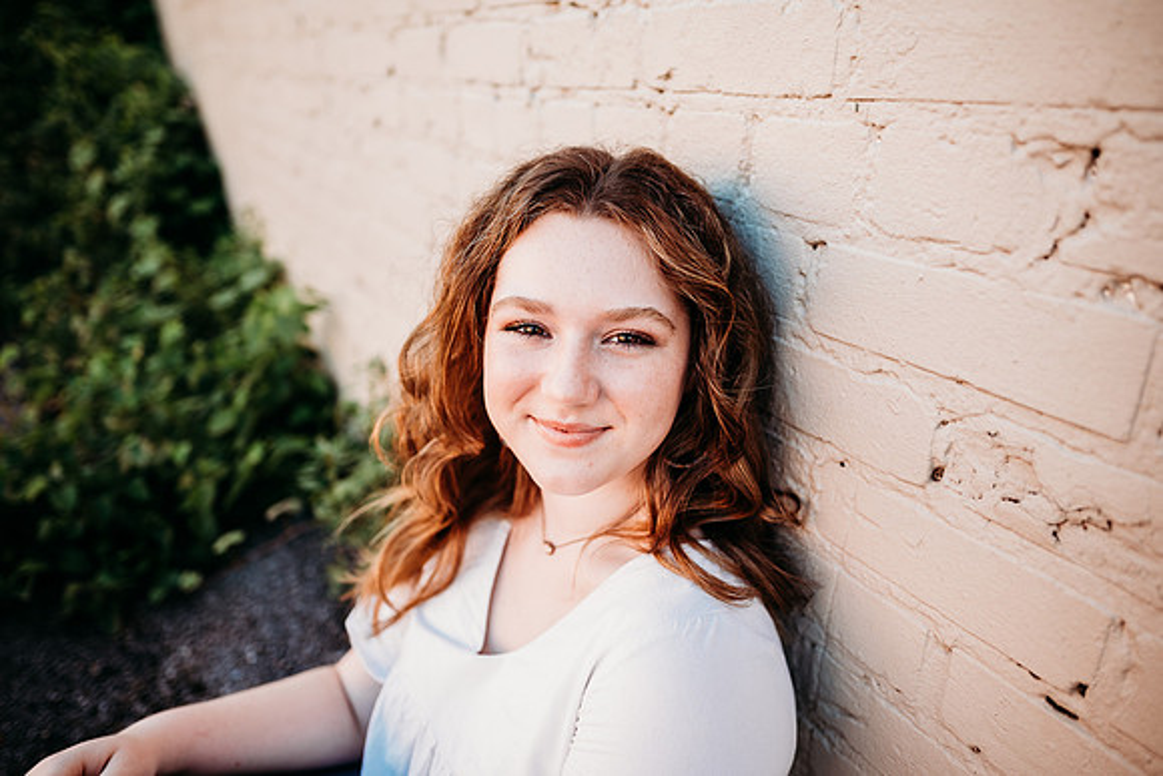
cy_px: 388
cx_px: 582
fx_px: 775
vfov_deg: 53.2
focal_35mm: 24
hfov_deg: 73.7
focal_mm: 24
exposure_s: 1/400
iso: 100
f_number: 2
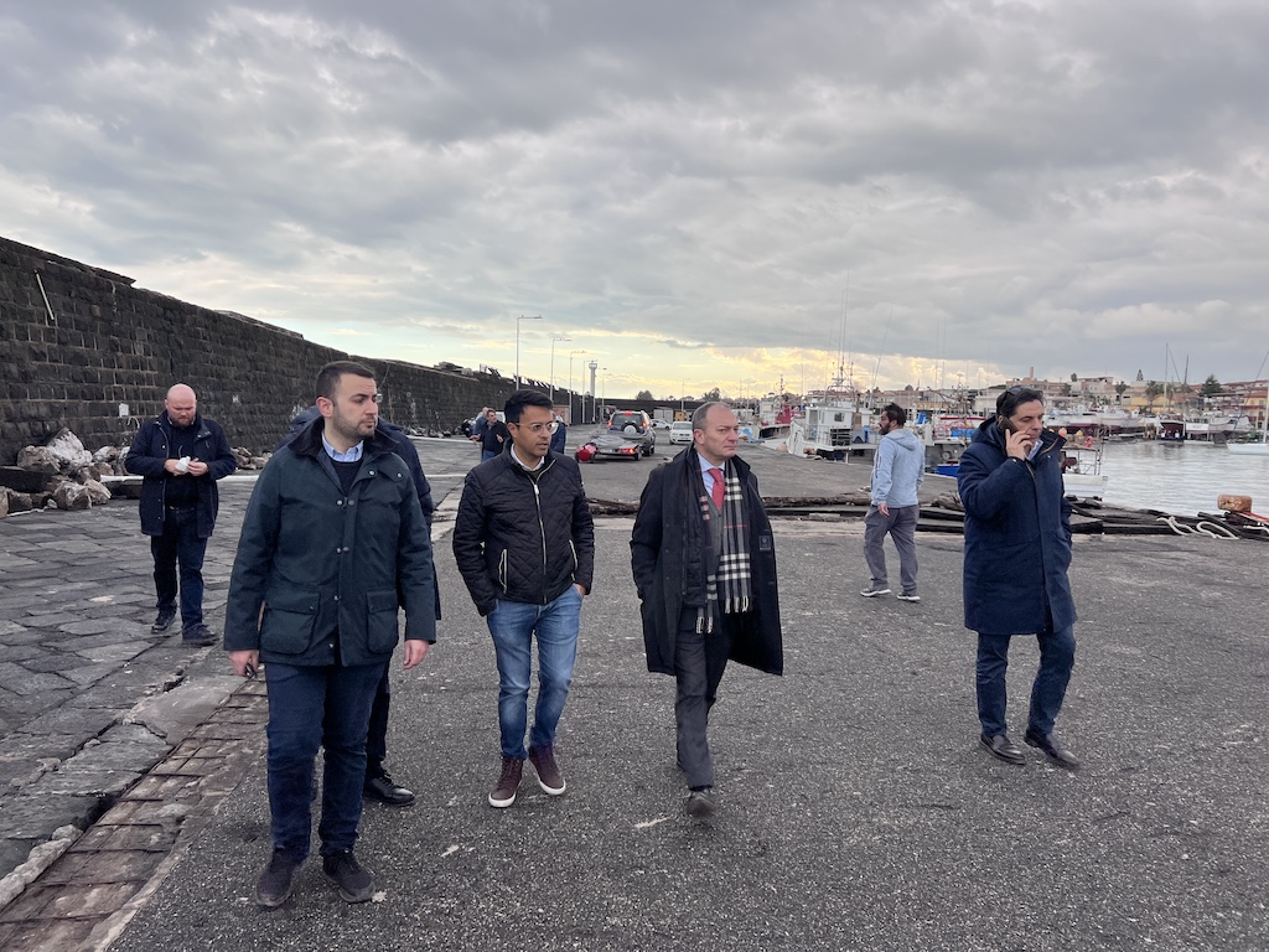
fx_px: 953
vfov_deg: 53.1
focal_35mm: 26
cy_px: 476
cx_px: 634
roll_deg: -0.9
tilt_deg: -4.1
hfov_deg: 67.3
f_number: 1.5
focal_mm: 5.7
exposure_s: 1/650
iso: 50
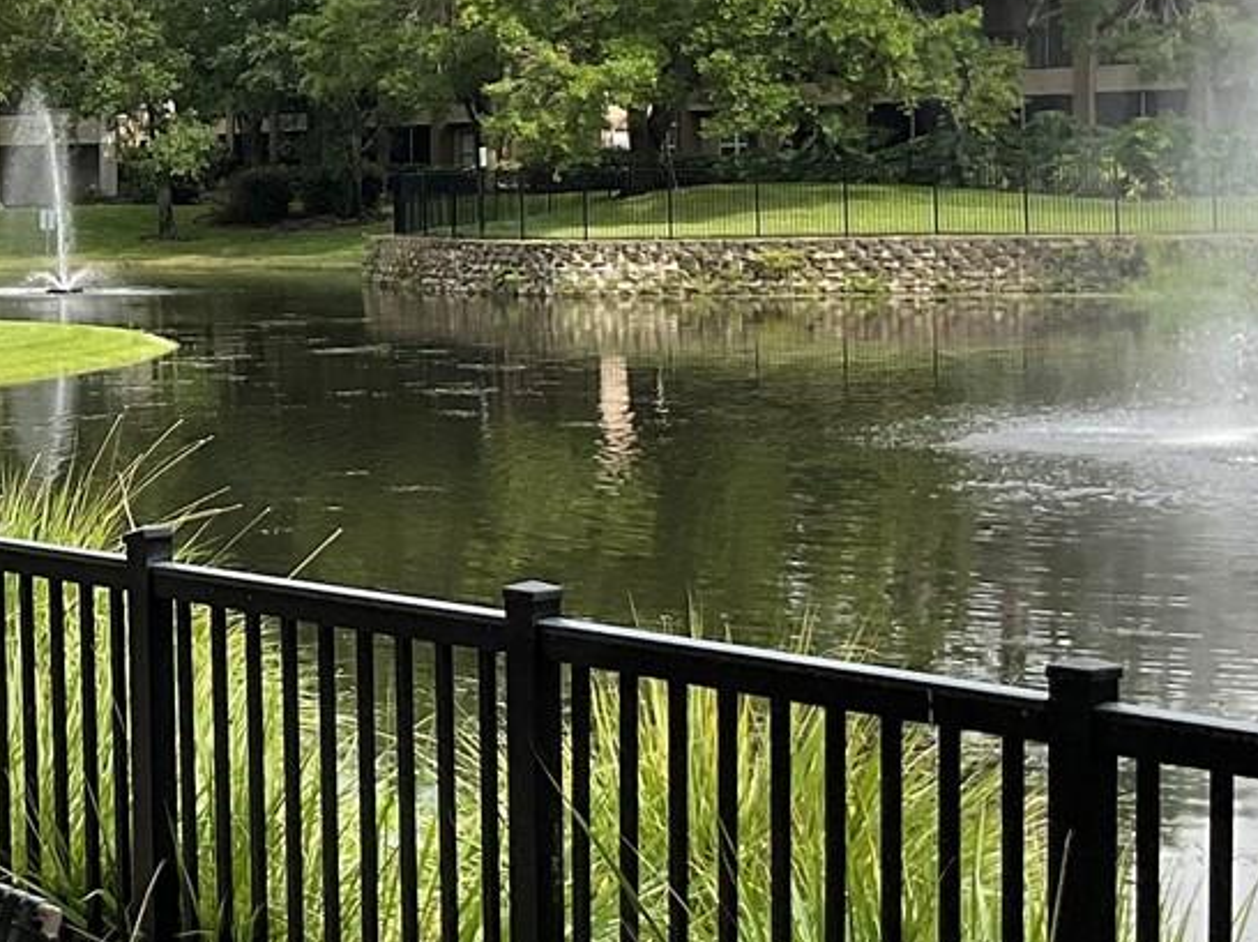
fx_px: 3088
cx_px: -44
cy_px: 424
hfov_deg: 22.0
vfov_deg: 17.3
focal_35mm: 85
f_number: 1.8
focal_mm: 3
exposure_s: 1/1221
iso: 16
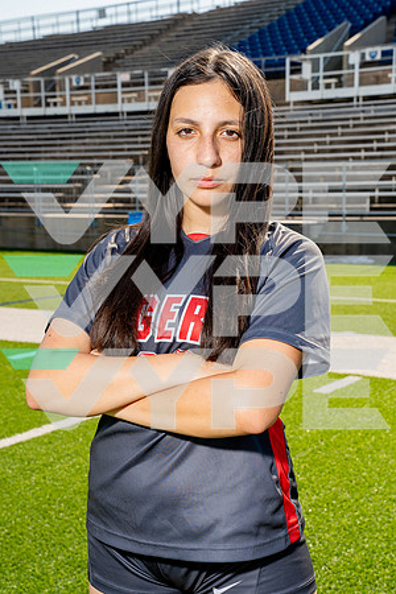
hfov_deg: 22.6
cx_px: 198
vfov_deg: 33.4
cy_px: 297
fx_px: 990
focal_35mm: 60
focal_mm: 60
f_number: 10
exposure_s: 1/250
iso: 320
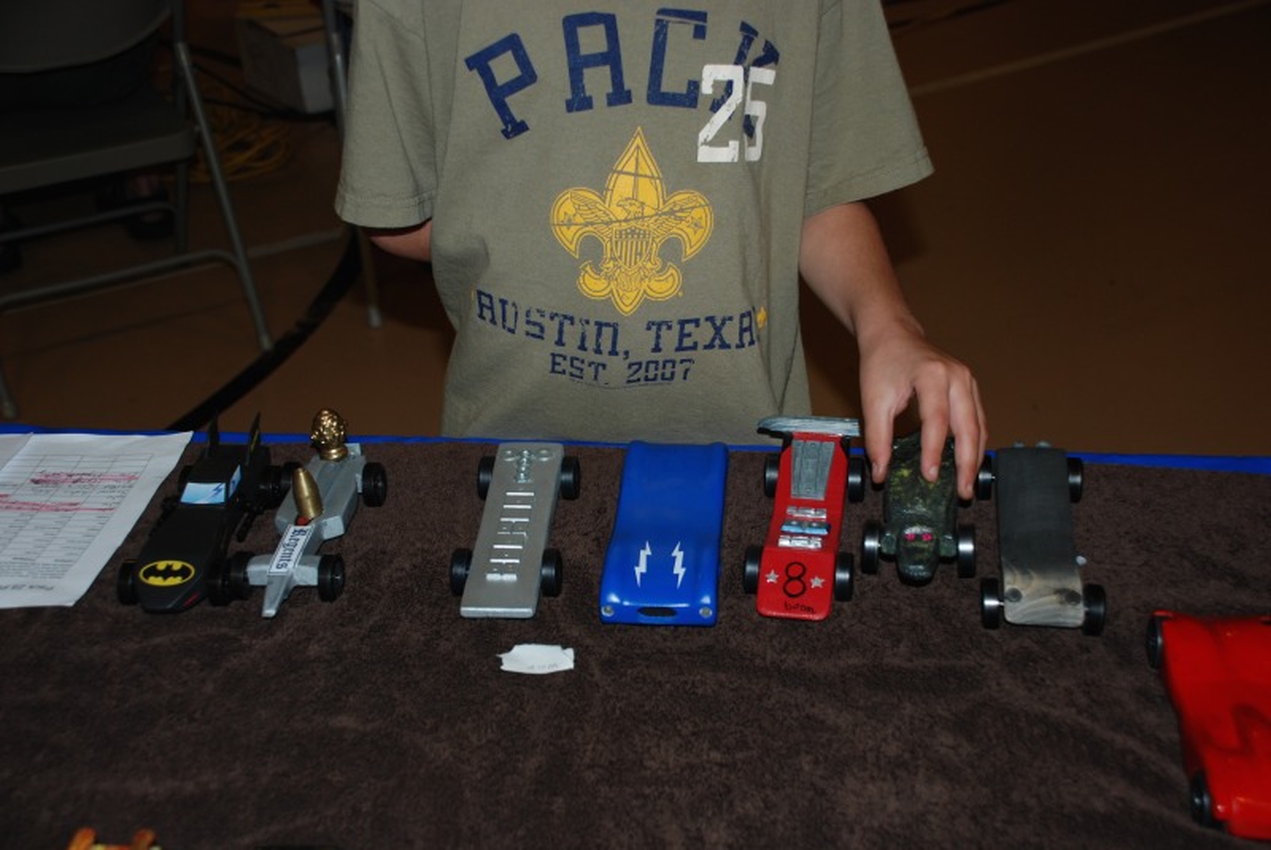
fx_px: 1643
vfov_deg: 29.0
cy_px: 425
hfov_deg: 42.3
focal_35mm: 46
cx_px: 636
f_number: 4.2
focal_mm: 31
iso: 200
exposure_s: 1/60
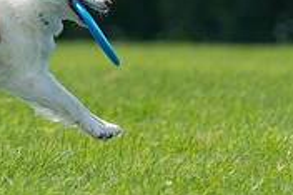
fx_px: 8895
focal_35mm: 1094
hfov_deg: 1.9
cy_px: -61
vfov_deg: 1.3
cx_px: 67
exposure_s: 1/4000
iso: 1000
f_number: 6.3
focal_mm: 332
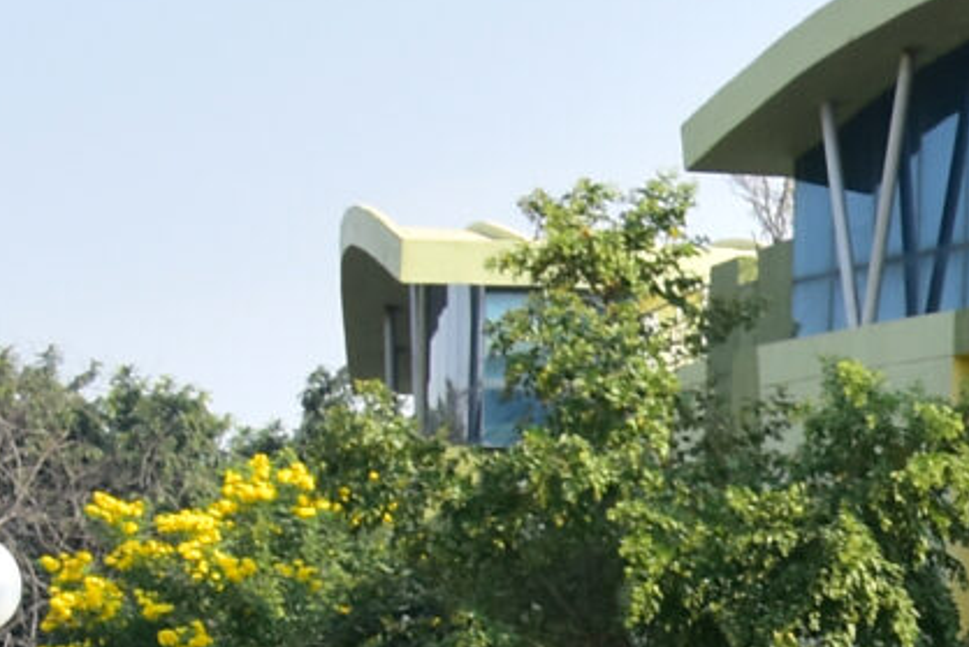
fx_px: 5439
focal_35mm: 202
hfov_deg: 9.6
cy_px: 1202
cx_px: 1882
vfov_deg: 6.6
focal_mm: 22
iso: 160
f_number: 8
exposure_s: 1/320
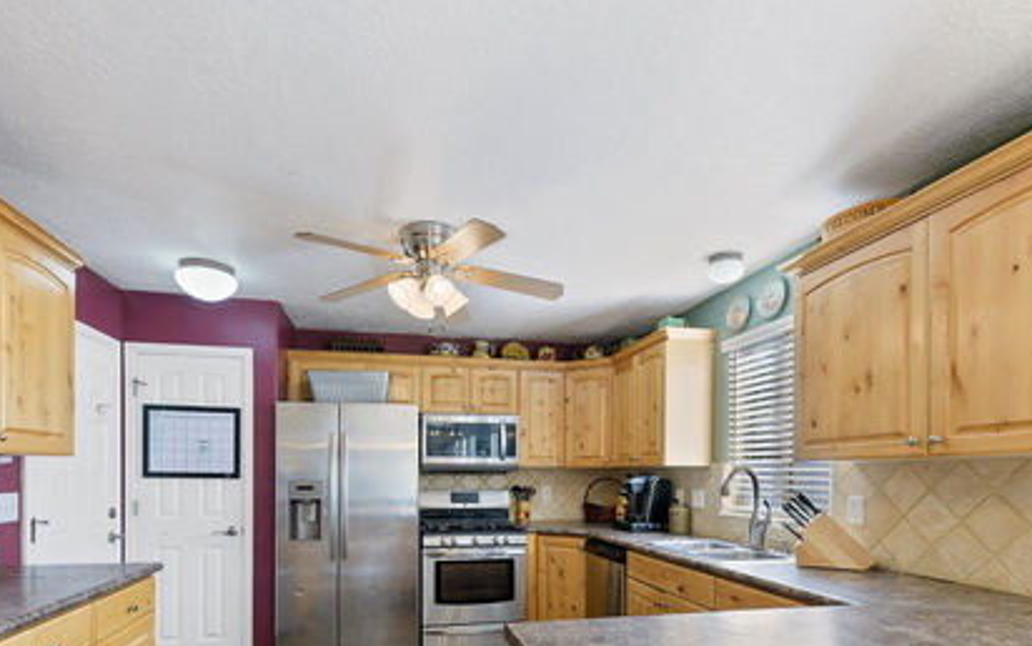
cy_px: 469
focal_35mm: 19
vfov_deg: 59.6
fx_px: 535
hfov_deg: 88.0
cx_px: 508
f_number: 8
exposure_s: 1/4
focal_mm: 12
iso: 100
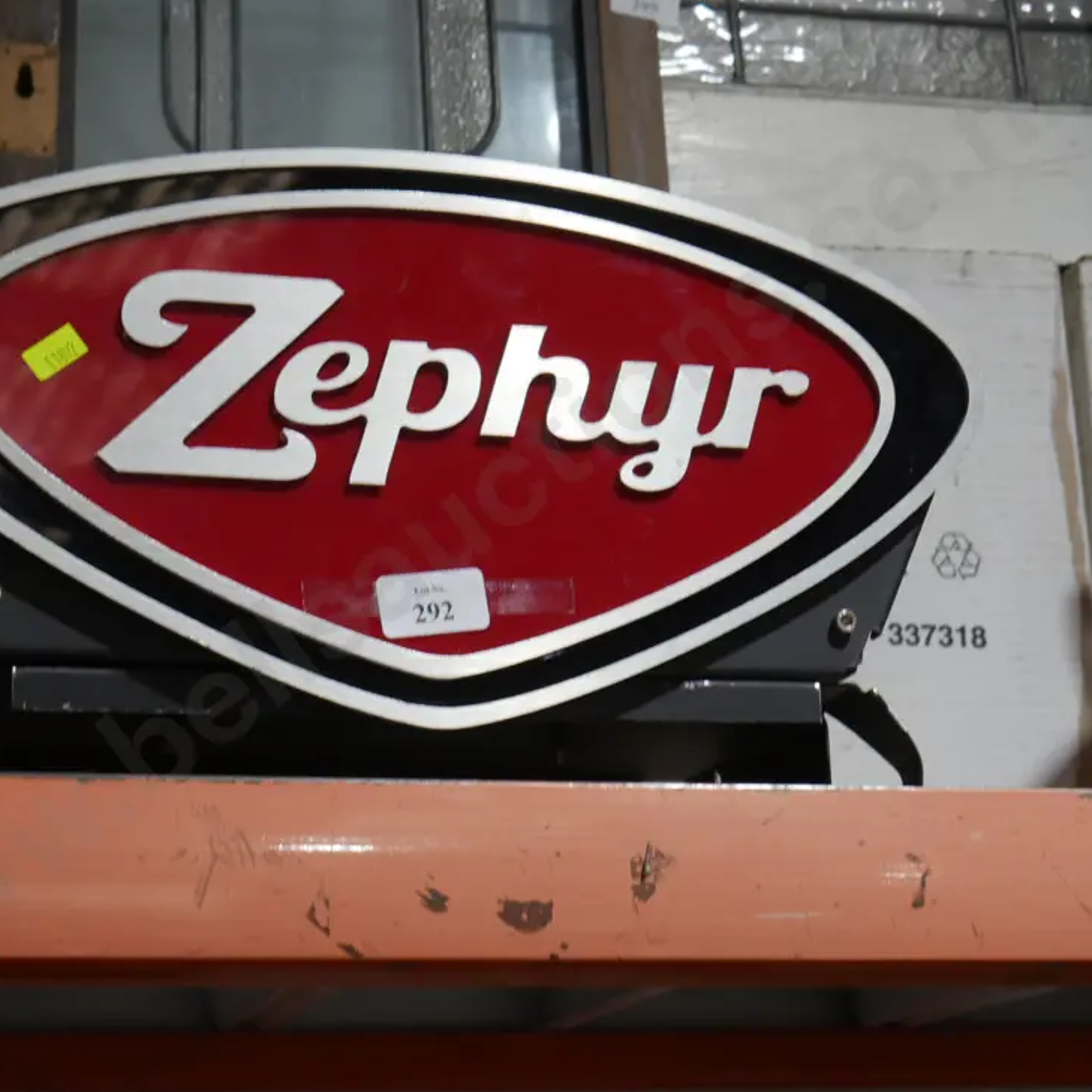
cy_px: 527
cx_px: 460
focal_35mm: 77
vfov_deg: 22.5
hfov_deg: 22.5
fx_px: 2748
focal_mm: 31
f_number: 6.3
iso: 1000
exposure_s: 1/80
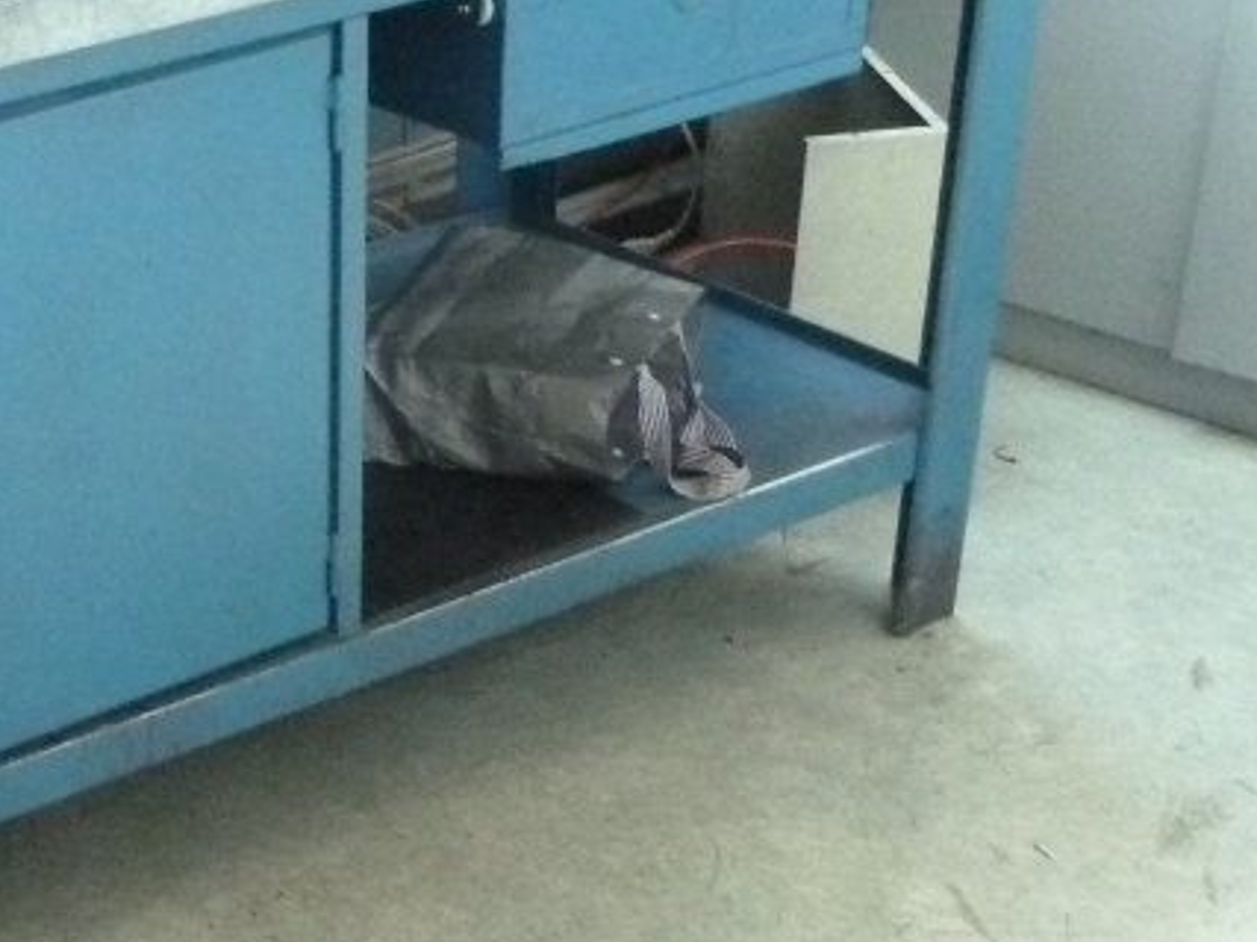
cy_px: 559
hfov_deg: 28.6
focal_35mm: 60
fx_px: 2178
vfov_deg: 24.4
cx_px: -191
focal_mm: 4.1
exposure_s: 1/15
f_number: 3.3
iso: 800
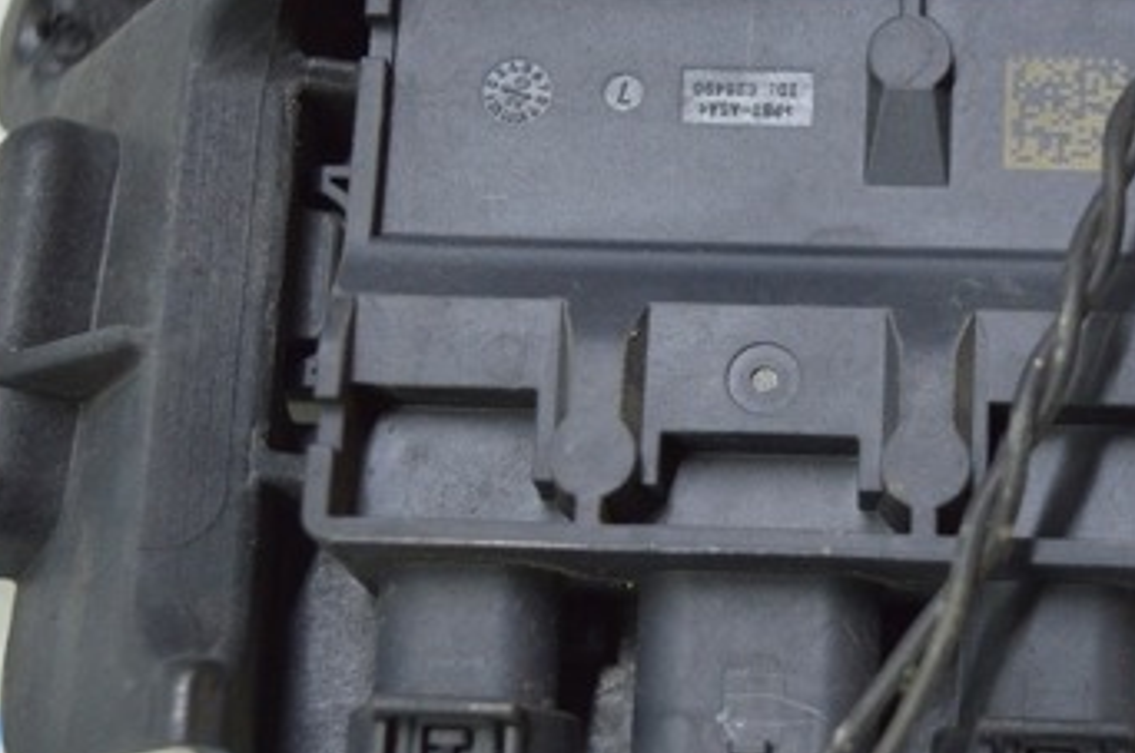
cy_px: 396
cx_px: 694
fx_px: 2737
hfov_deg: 23.4
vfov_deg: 15.7
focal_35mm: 87
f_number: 4.2
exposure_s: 1/40
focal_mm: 31
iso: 400
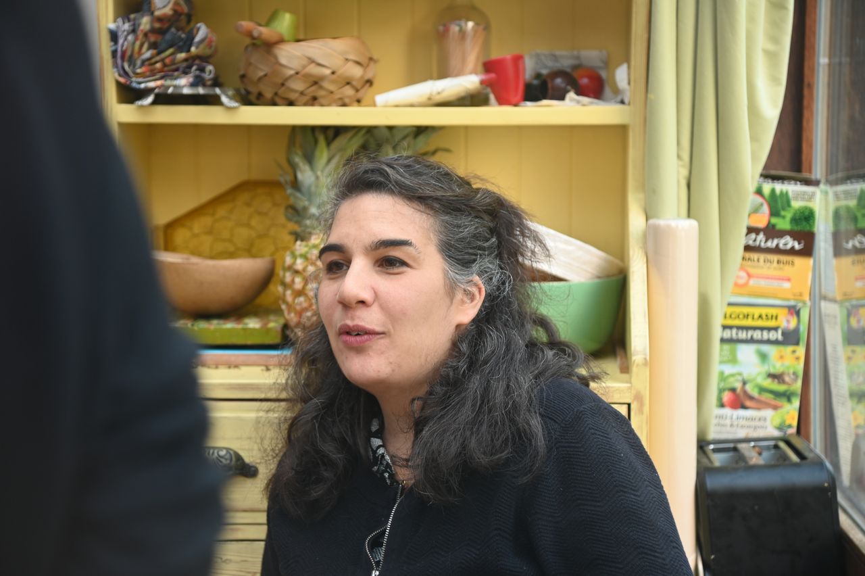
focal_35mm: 82
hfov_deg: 24.8
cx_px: 432
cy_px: 288
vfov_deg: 16.6
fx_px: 1969
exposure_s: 1/125
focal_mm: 82
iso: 900
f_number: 4
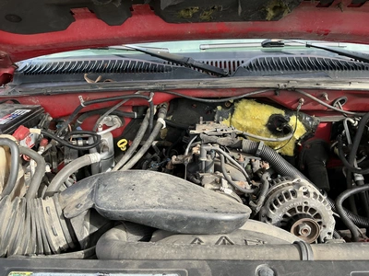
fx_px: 298
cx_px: 184
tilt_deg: -20.3
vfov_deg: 49.7
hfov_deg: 63.4
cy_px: 138
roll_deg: +2.4
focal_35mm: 28
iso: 16
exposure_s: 1/122
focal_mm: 3
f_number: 1.8
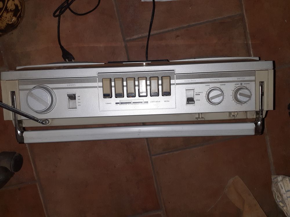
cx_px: 145
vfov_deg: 51.4
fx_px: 226
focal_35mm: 27
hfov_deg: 65.3
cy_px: 108
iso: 1000
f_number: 1.9
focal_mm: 3.6
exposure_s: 1/17
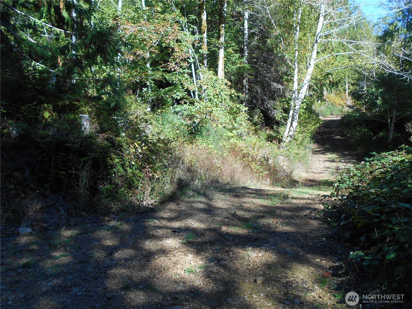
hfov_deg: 63.4
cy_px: 154
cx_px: 206
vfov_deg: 49.7
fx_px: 333
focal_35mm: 28
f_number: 3.4
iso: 80
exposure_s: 1/250
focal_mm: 5.1
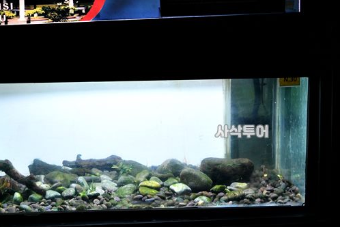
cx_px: 88
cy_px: 65
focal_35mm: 54
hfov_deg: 36.1
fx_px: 510
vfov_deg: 24.9
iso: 3200
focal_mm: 32
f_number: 4.5
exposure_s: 1/80
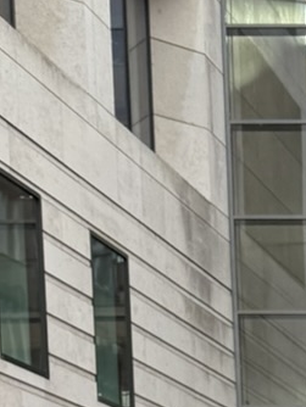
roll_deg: +1.2
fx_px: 1730
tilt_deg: -3.1
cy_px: 824
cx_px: 780
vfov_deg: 11.9
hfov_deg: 8.9
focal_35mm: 147
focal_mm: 6.76
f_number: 1.78
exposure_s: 1/312
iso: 100
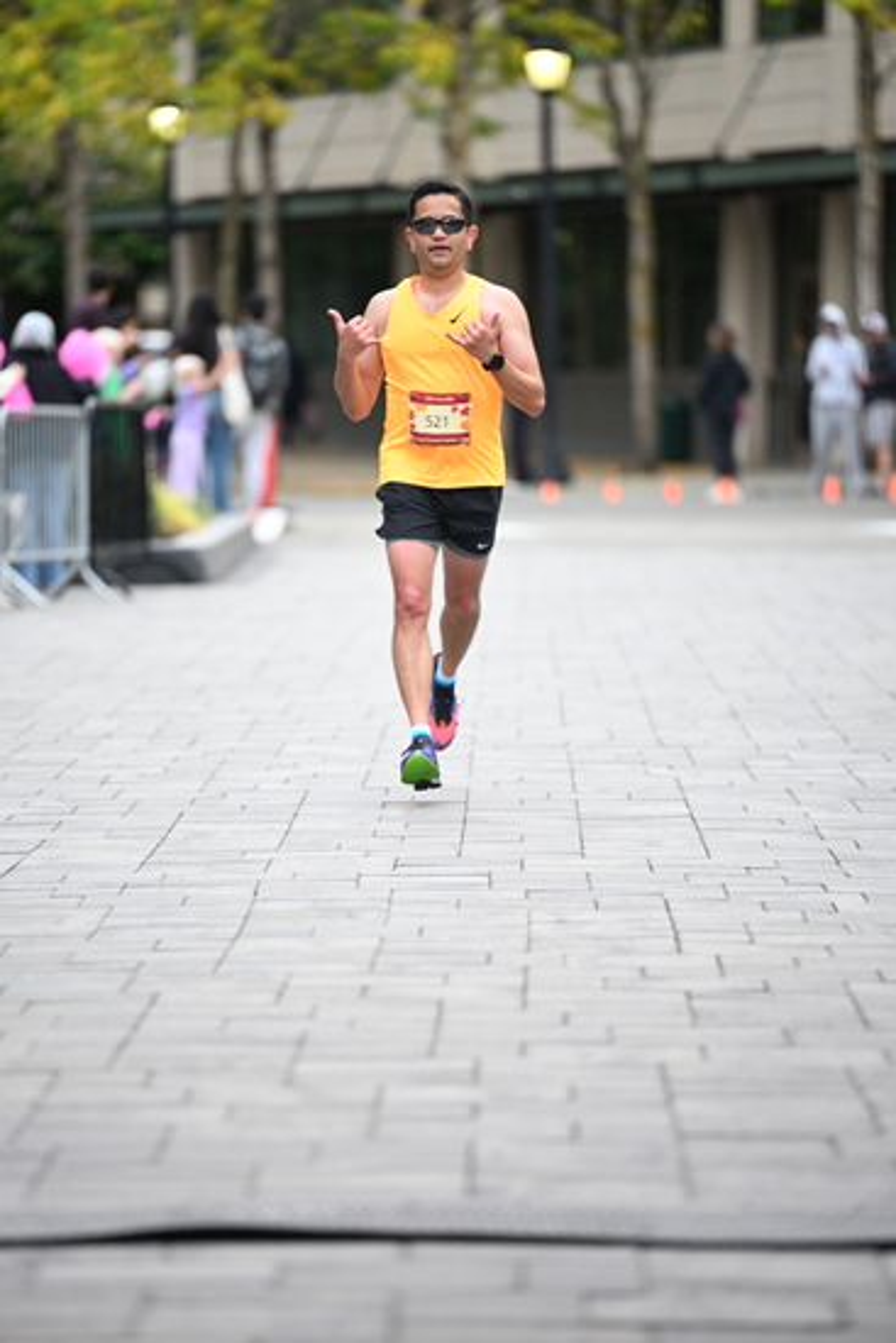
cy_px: 672
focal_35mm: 195
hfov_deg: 7.0
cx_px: 448
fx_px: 7275
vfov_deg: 10.5
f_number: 2.8
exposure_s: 1/1600
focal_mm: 195
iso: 1250
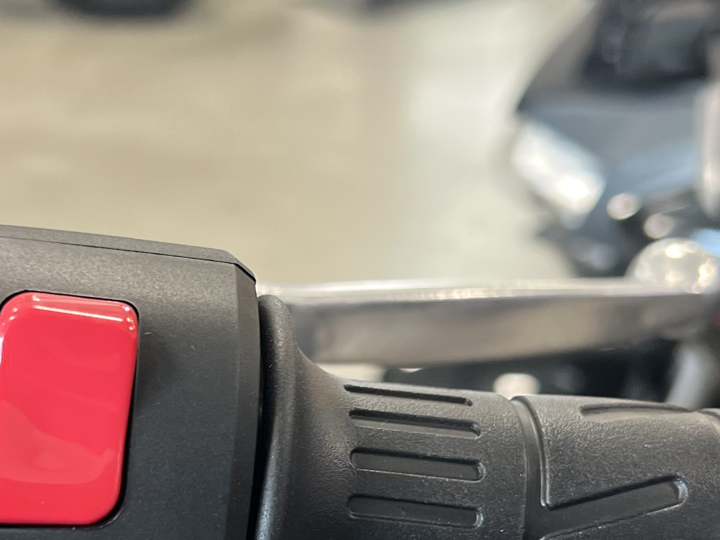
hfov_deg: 28.0
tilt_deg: -26.0
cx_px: 251
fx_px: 1435
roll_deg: +2.5
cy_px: 400
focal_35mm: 69
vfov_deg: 21.1
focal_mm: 5.7
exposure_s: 1/60
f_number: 1.5
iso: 250
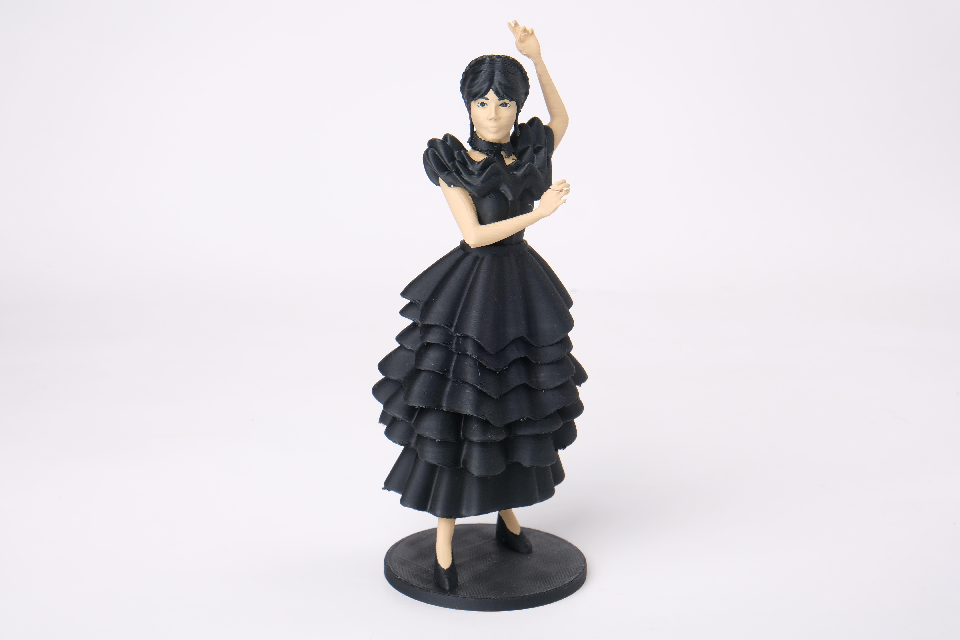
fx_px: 1840
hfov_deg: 29.2
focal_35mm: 69
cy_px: 320
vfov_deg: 19.7
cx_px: 480
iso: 250
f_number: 13
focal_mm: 46.3
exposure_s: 1/125
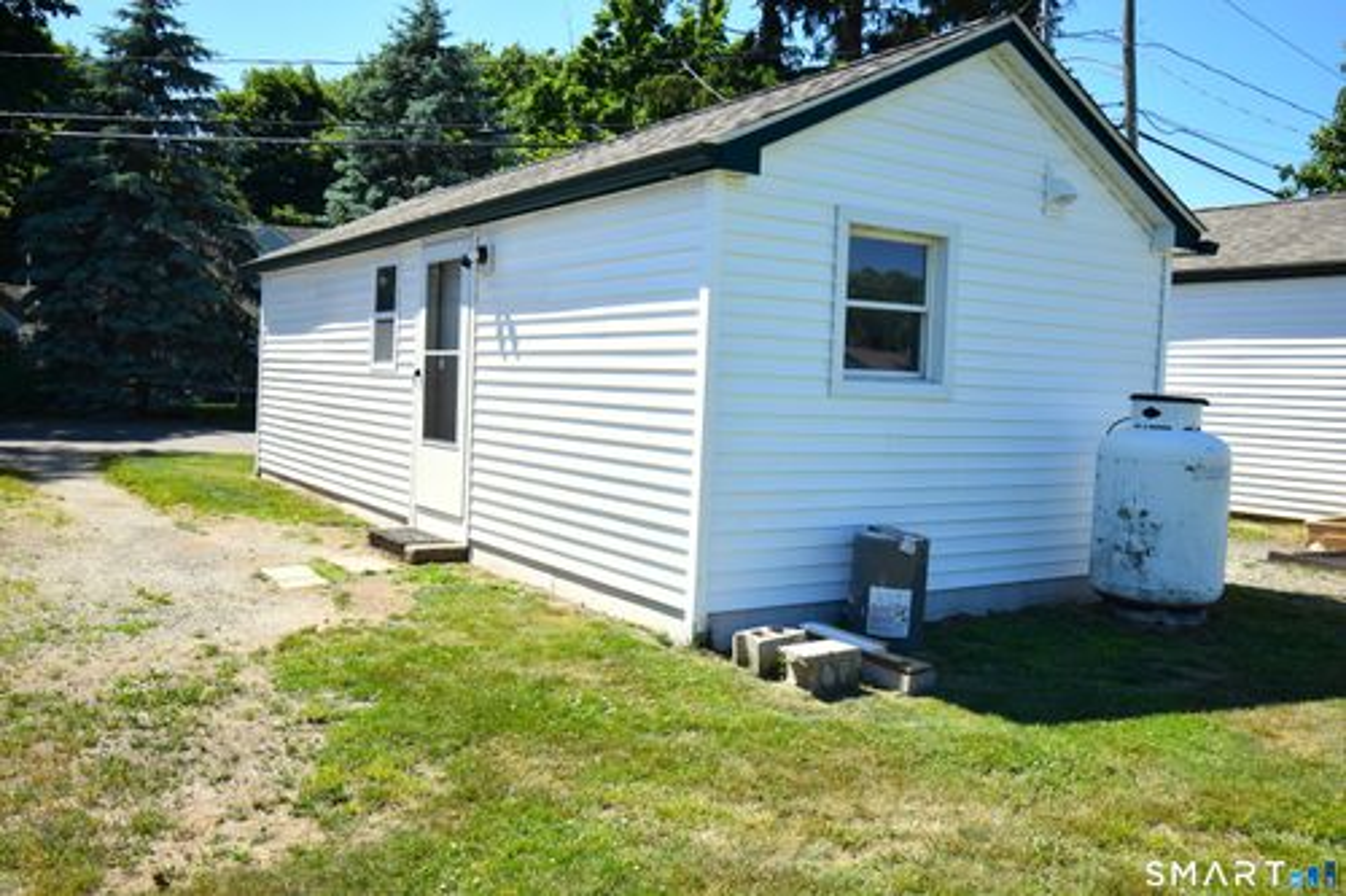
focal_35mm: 30
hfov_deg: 61.9
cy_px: 448
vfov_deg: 43.6
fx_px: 1121
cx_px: 673
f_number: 6.3
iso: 200
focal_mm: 20
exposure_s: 1/400
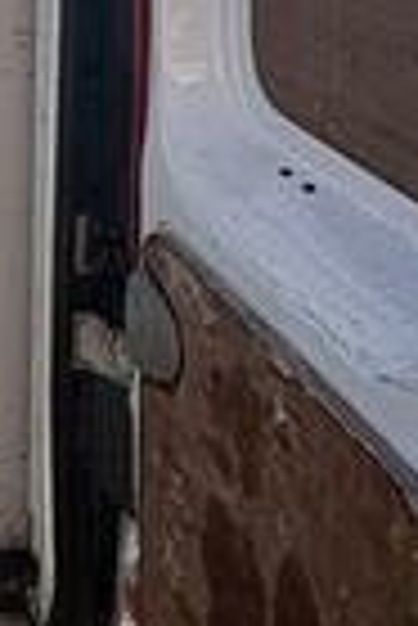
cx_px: -476
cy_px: 0
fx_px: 1633
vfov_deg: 20.9
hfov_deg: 12.4
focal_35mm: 94
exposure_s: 1/556
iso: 40
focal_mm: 2.22
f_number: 2.2
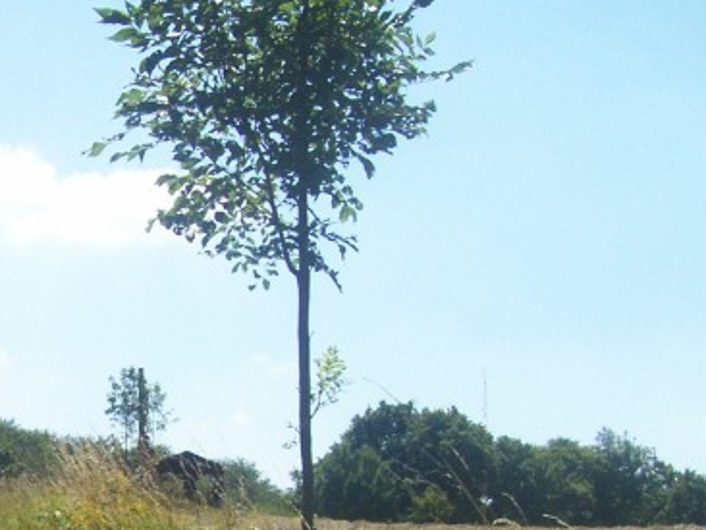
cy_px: 549
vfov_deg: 15.3
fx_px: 1939
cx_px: -39
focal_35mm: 95
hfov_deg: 19.9
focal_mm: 5.6
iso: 80
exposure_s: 1/430
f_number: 5.1
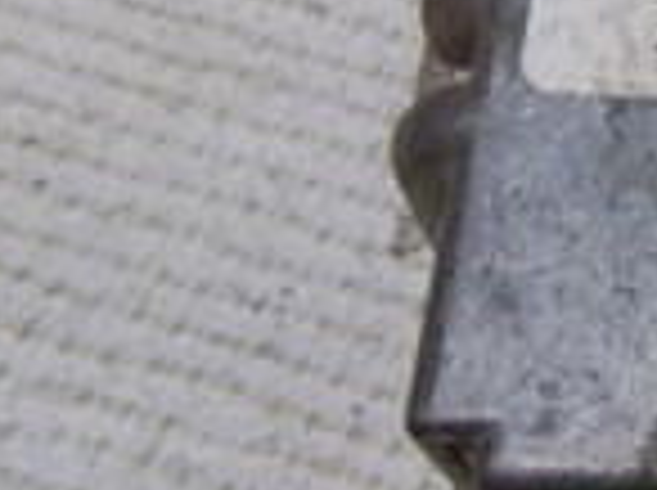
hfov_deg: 16.4
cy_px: -108
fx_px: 1914
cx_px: 1174
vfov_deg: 14.1
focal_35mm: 101
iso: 280
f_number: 3.1
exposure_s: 1/30
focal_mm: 4
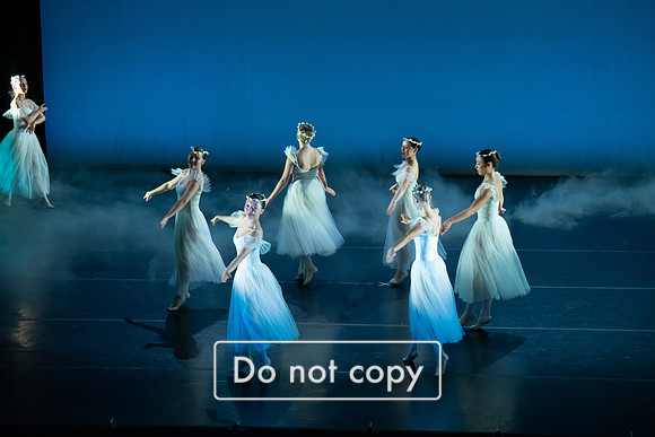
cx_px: 328
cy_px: 218
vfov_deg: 13.4
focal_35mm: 102
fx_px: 1856
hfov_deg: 20.0
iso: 4000
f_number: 4.5
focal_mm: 102
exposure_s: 1/250
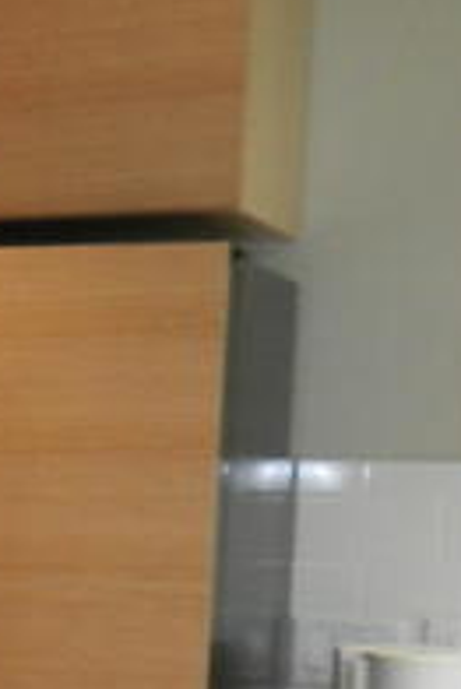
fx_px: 2339
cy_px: 615
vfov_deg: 16.6
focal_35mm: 122
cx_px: -883
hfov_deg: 9.2
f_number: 3.4
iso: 160
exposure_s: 1/30
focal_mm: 4
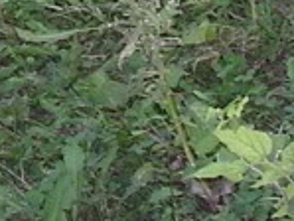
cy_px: -359
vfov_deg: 5.5
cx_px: -164
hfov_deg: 7.4
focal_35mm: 261
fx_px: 2219
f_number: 2.8
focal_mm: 5.8
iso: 100
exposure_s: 1/30
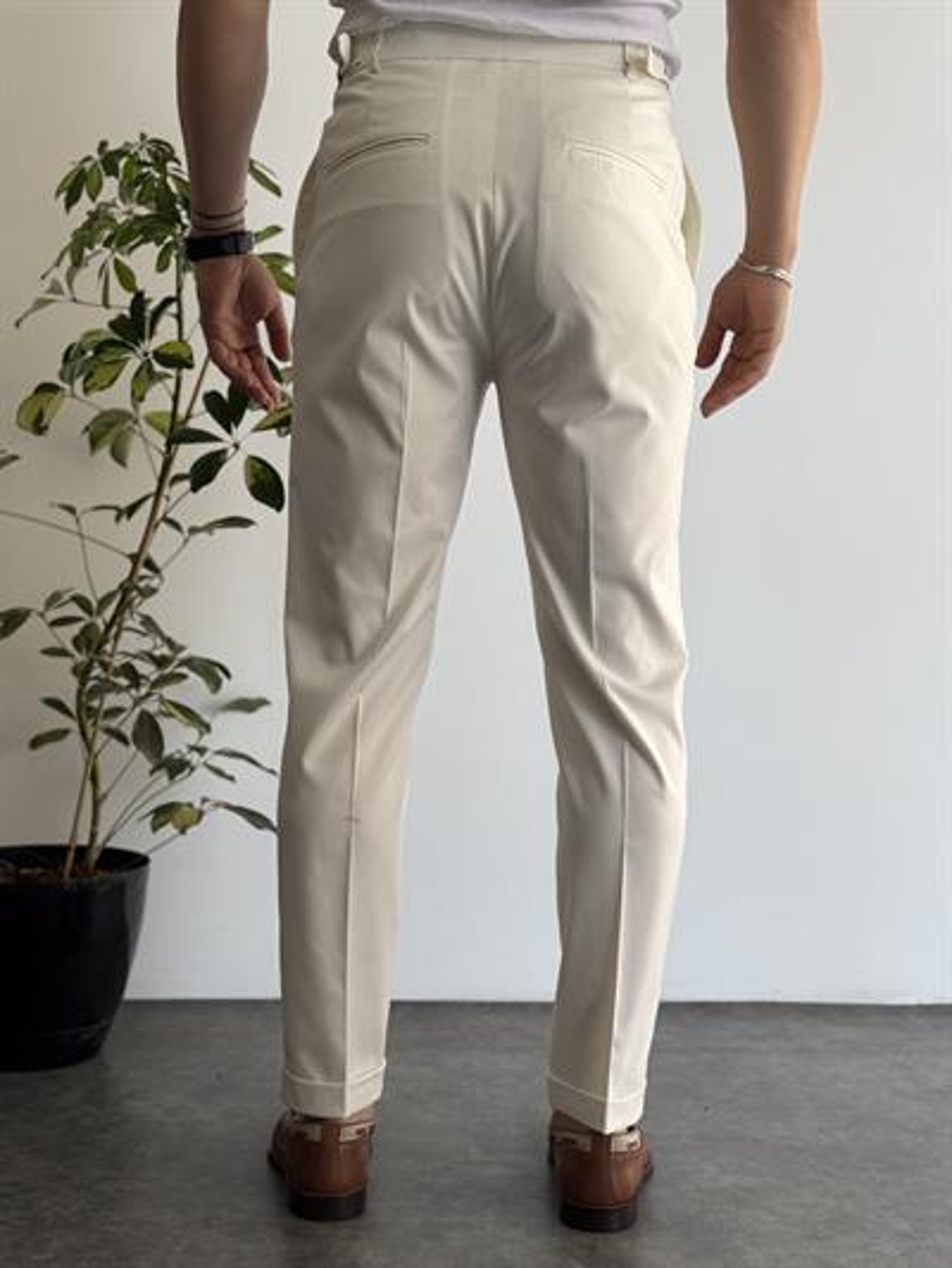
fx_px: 1759
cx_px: 476
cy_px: 634
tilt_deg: -2.1
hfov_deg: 30.3
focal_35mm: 48
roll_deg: -0.7
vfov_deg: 39.6
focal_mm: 6.76
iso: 64
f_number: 1.78
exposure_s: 1/297
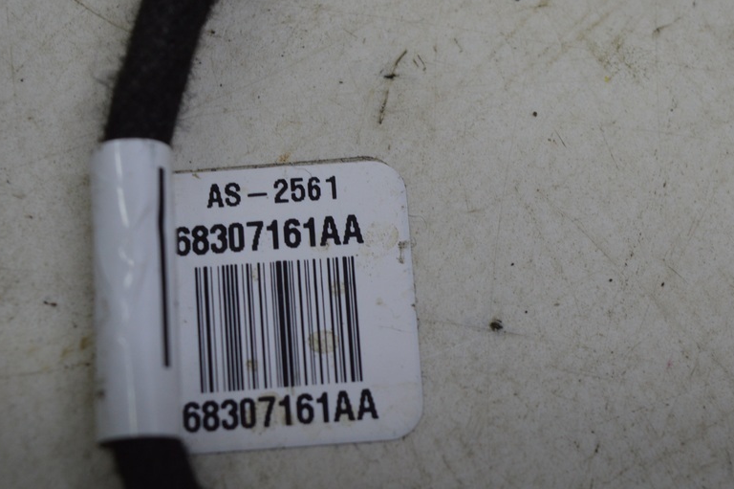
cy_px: 264
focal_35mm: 96
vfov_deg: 14.2
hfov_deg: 21.2
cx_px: 328
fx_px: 1956
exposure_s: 1/60
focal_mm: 48
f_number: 6.3
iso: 400
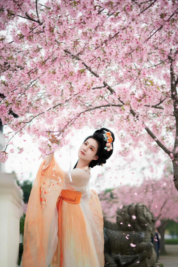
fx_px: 371
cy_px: 134
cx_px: 89
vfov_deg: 39.6
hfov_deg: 27.0
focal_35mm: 50
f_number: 1.8
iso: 100
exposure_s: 1/320
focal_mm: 50
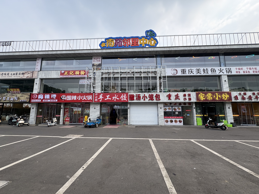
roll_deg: +0.7
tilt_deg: +8.4
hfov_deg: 102.1
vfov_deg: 85.7
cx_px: 130
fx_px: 105
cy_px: 97
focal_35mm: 14
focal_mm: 2.22
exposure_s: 1/515
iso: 40
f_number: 2.2
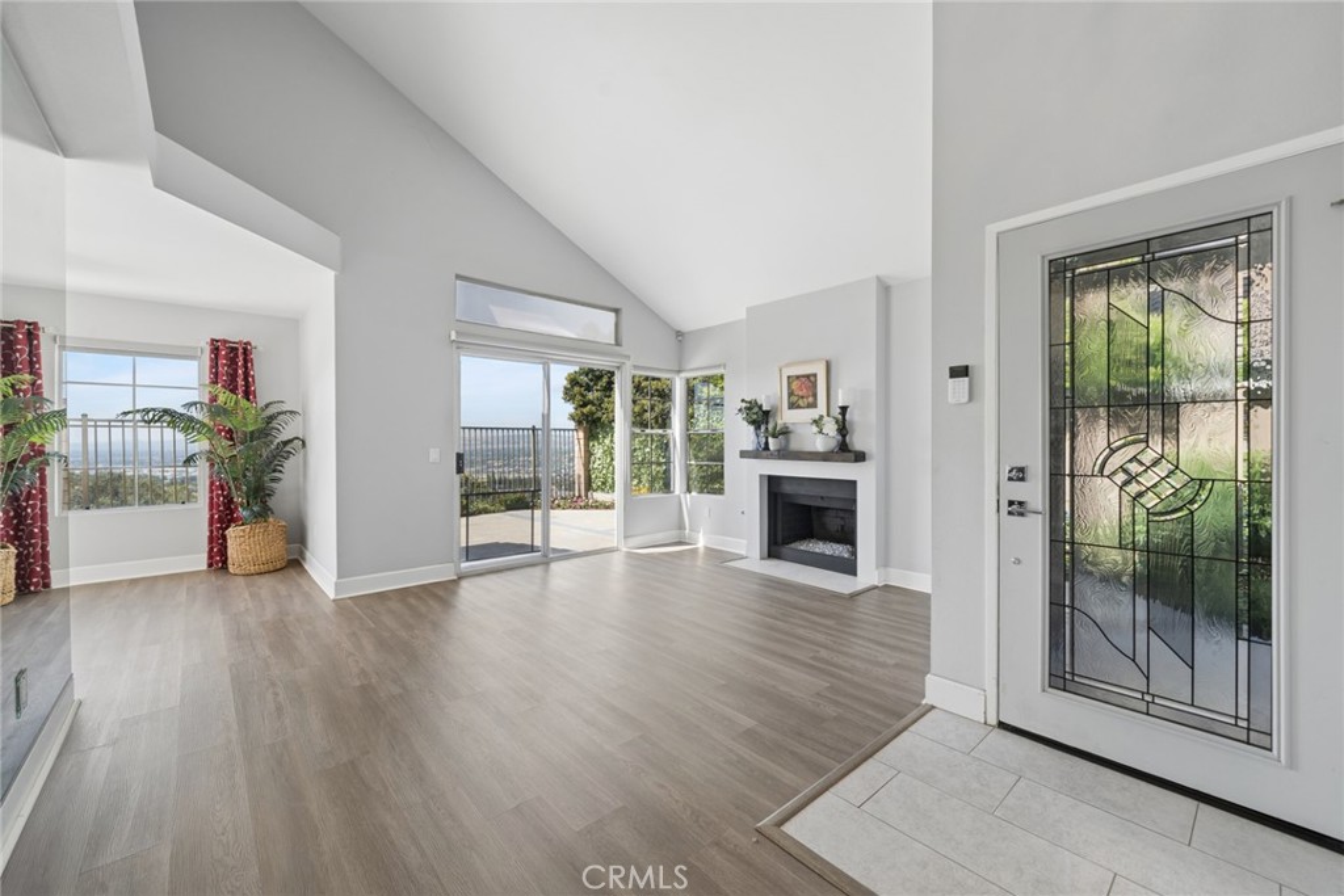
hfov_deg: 104.2
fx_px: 523
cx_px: 672
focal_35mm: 14
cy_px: 448
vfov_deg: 81.2
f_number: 8
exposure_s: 1/25
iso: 100
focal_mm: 14
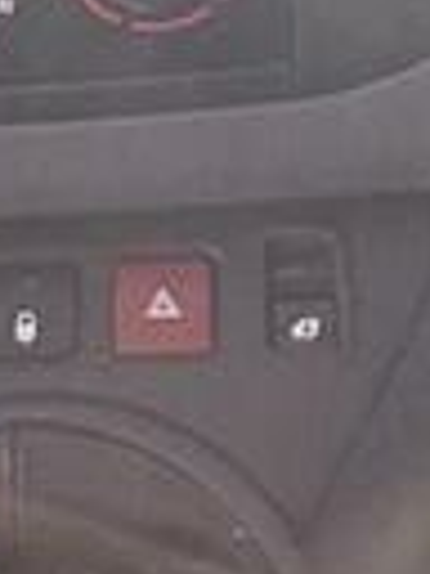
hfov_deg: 15.1
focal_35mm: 98
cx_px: 228
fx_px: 1623
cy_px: -18
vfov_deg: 19.4
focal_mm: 2.22
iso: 50
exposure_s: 1/211
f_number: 2.2
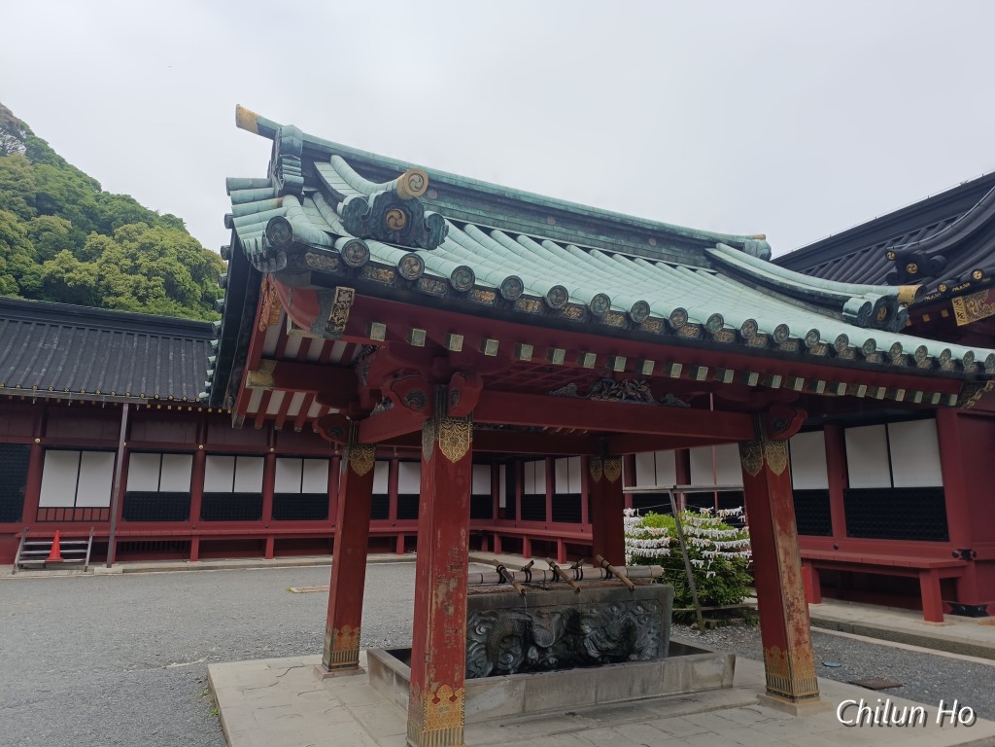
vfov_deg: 56.8
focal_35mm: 24
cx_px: 498
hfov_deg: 71.6
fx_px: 690
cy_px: 374
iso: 63
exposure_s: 1/100
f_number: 1.65
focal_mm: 6.14
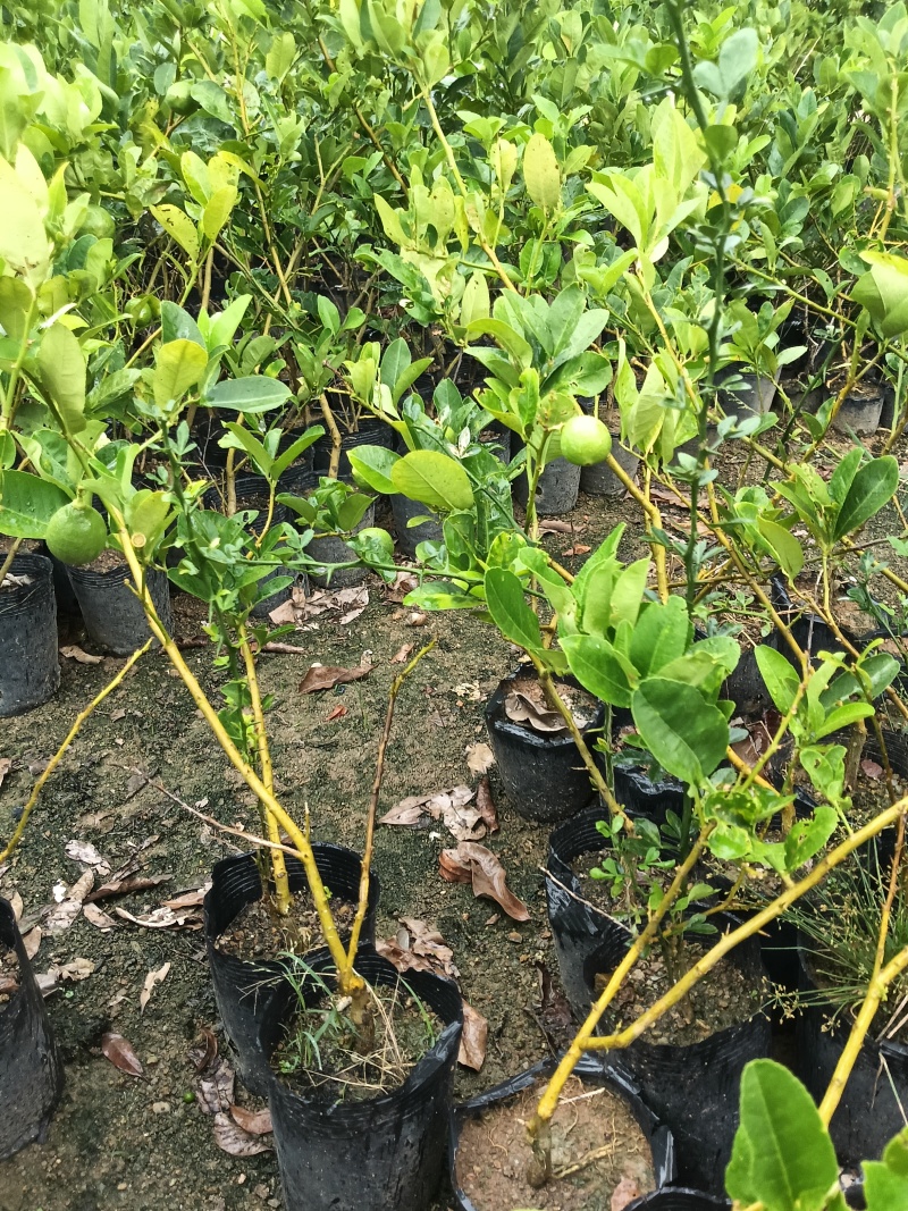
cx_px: 454
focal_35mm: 27
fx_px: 944
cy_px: 606
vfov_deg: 65.3
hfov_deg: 51.3
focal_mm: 3.61
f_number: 1.8
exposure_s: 1/100
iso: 250
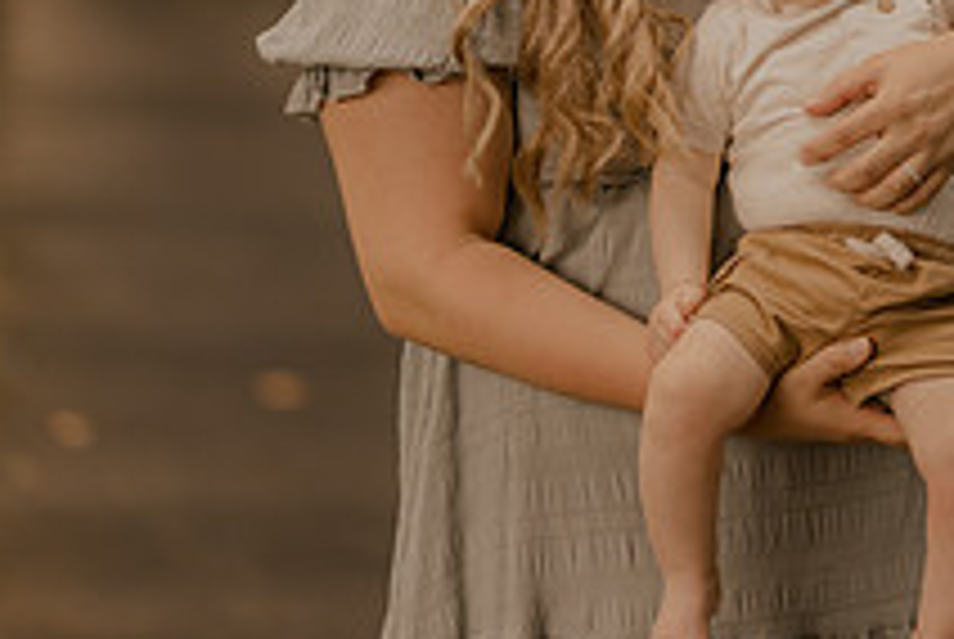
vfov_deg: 5.9
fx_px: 6156
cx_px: 648
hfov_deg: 8.9
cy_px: -124
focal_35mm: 232
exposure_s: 1/1250
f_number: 1.4
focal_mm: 85
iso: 160
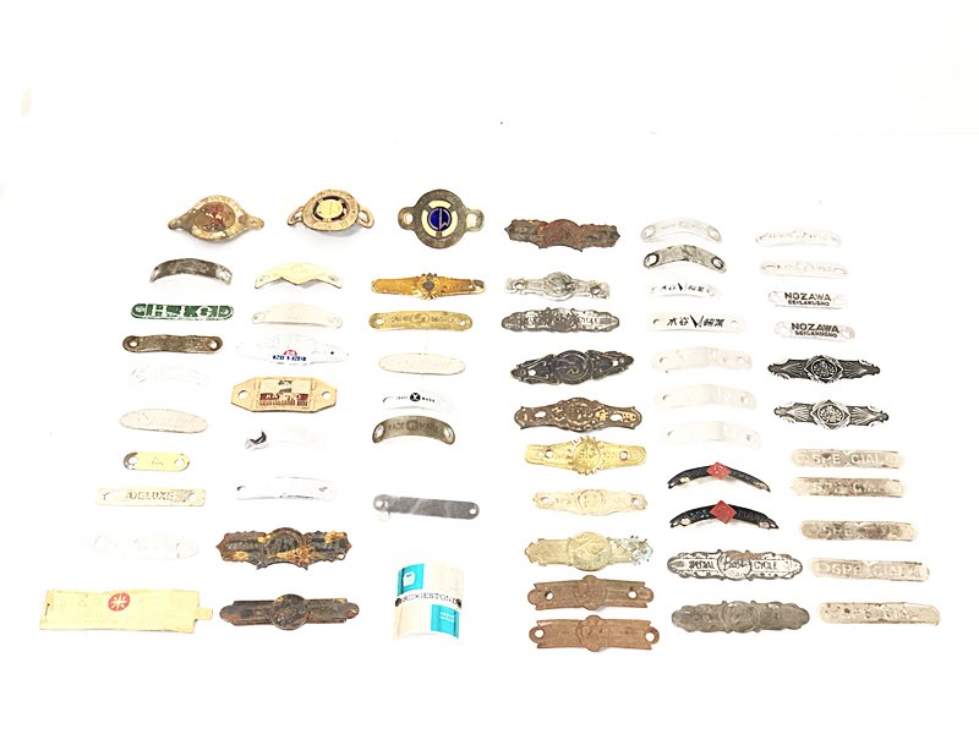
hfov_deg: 36.8
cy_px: 367
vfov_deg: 28.0
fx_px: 1471
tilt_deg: -52.9
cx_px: 490
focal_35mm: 52
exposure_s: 1/33
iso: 160
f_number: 2.4
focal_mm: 6
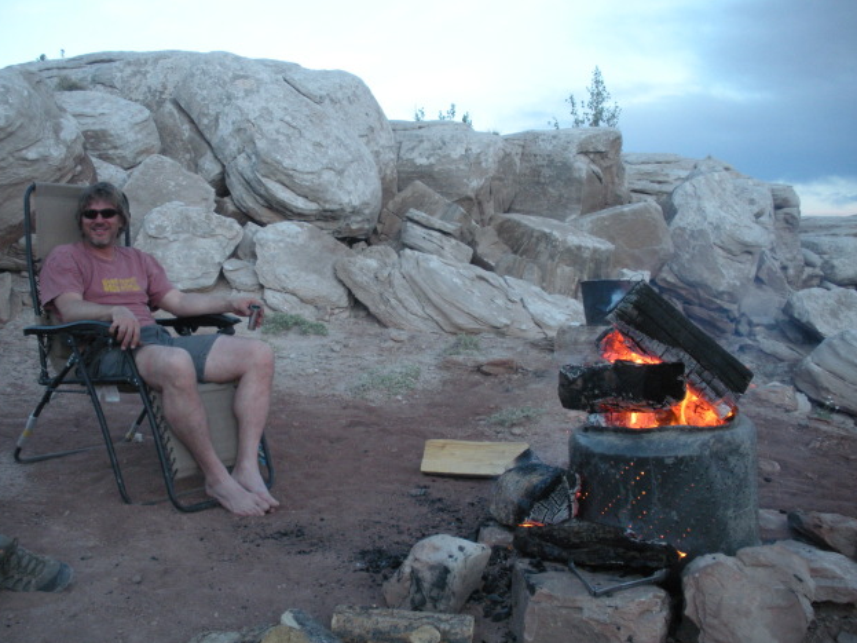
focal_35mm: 37
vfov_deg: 38.7
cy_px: 318
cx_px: 420
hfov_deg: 50.1
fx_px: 916
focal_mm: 6.3
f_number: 3.5
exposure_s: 1/60.2
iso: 256
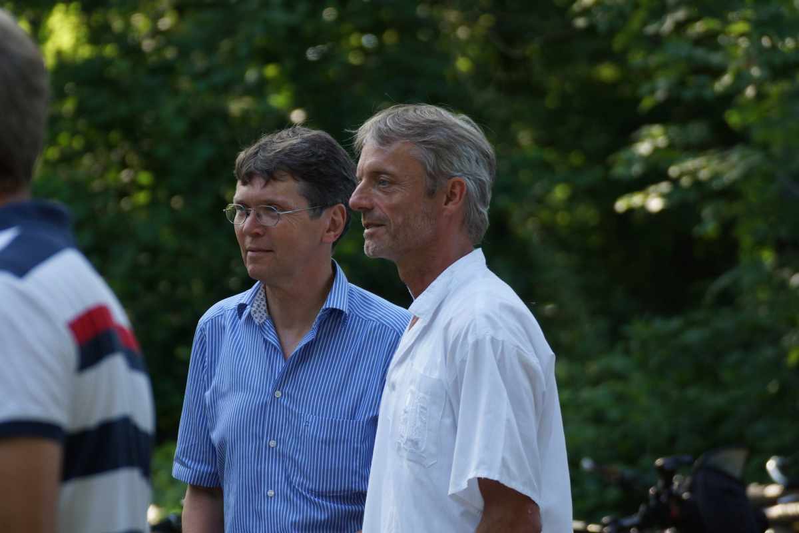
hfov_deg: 8.6
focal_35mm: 240
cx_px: 400
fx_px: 5326
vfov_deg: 5.7
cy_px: 266
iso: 320
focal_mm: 160
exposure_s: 1/250
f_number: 5
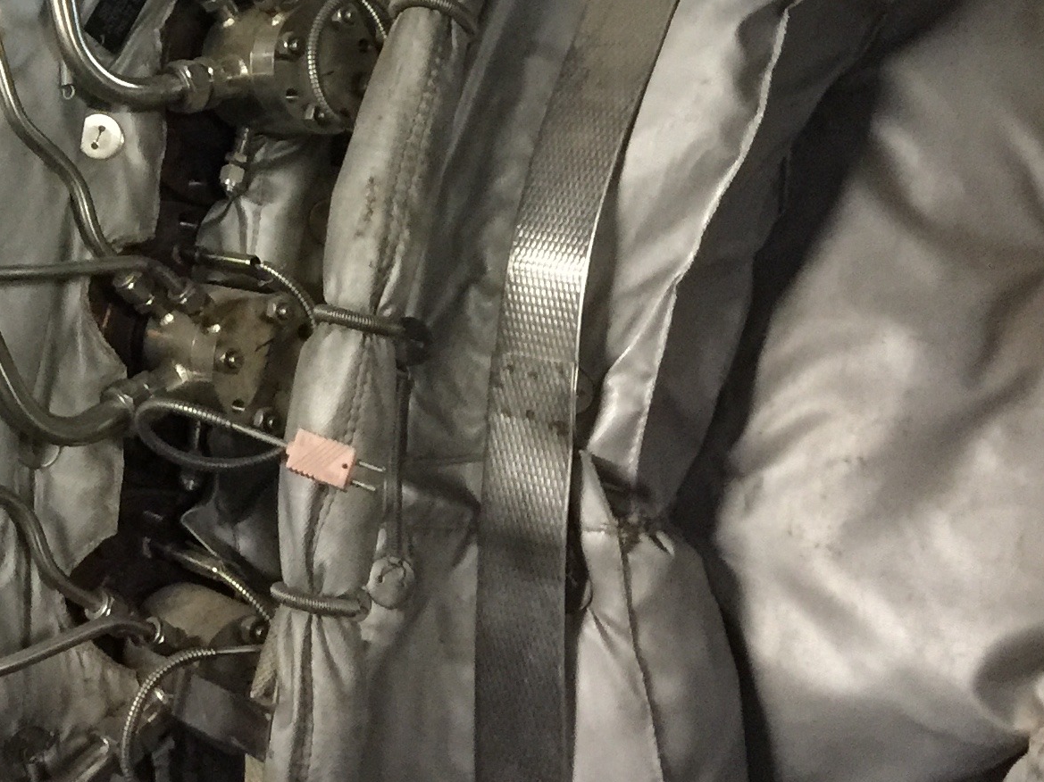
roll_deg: -1.0
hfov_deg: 21.5
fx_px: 2442
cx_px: -358
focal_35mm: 81
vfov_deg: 17.3
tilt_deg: +2.6
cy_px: -179
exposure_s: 1/10
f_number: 2.2
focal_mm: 4.15
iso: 125
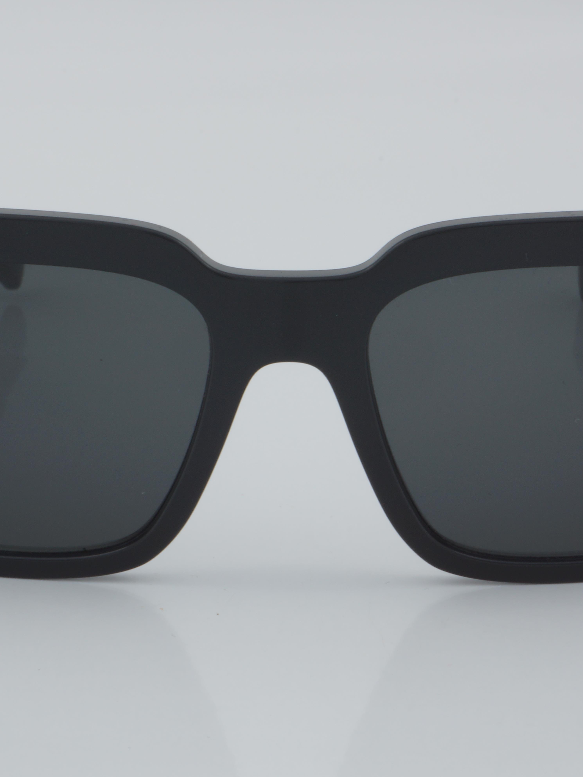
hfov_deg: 12.4
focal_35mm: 120
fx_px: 2689
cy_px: 390
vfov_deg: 16.5
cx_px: 280
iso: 100
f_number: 32
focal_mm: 55
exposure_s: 1/4
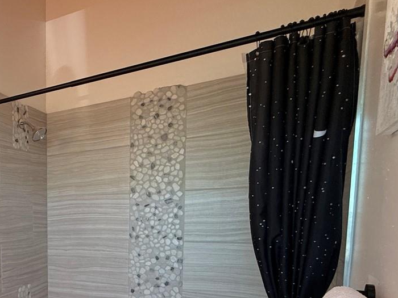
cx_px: -6
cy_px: 244
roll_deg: +0.9
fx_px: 368
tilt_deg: -4.3
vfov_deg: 42.0
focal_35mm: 32
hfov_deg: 46.8
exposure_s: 1/120
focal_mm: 2.22
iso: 160
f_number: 2.2
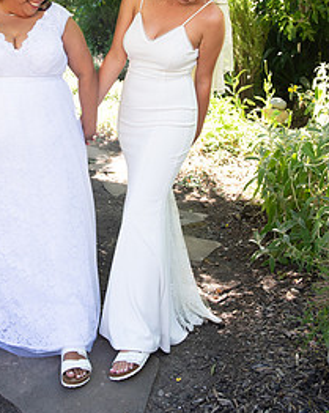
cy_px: 109
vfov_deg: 36.6
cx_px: 115
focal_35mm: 50
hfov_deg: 30.0
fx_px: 610
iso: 640
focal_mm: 31
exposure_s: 1/320
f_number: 4
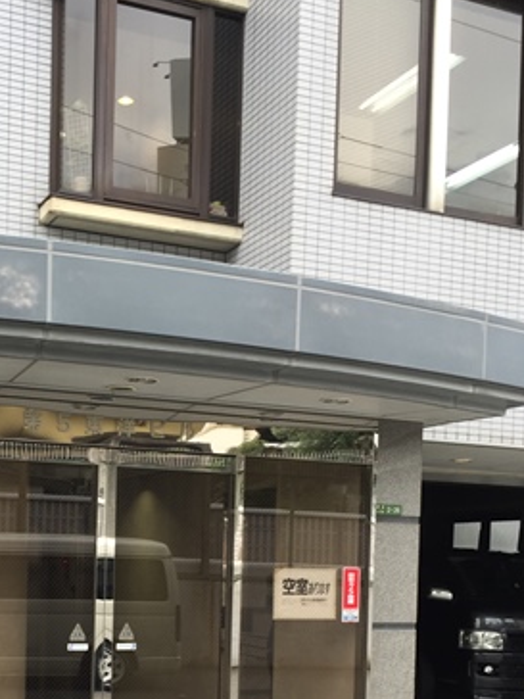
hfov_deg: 28.0
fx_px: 1029
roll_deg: -2.7
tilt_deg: -0.5
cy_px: 601
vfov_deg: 35.7
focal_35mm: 51
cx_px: 115
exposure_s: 1/185
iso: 32
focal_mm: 4.15
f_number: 2.2
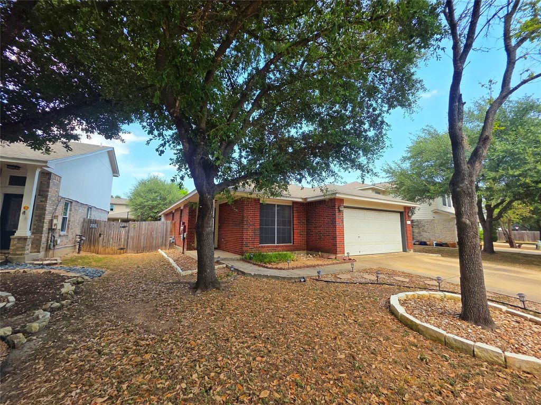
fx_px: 203
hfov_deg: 106.2
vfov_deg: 89.9
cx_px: 270
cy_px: 202
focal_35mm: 13
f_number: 1.9
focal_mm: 2.2
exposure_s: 1/681
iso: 40
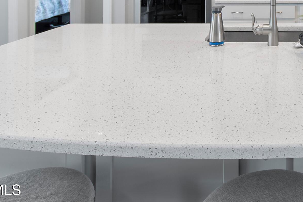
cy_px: -42
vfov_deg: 29.8
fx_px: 320
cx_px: 296
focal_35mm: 38
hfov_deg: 44.1
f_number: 4.5
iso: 100
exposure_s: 1/6
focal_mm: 10
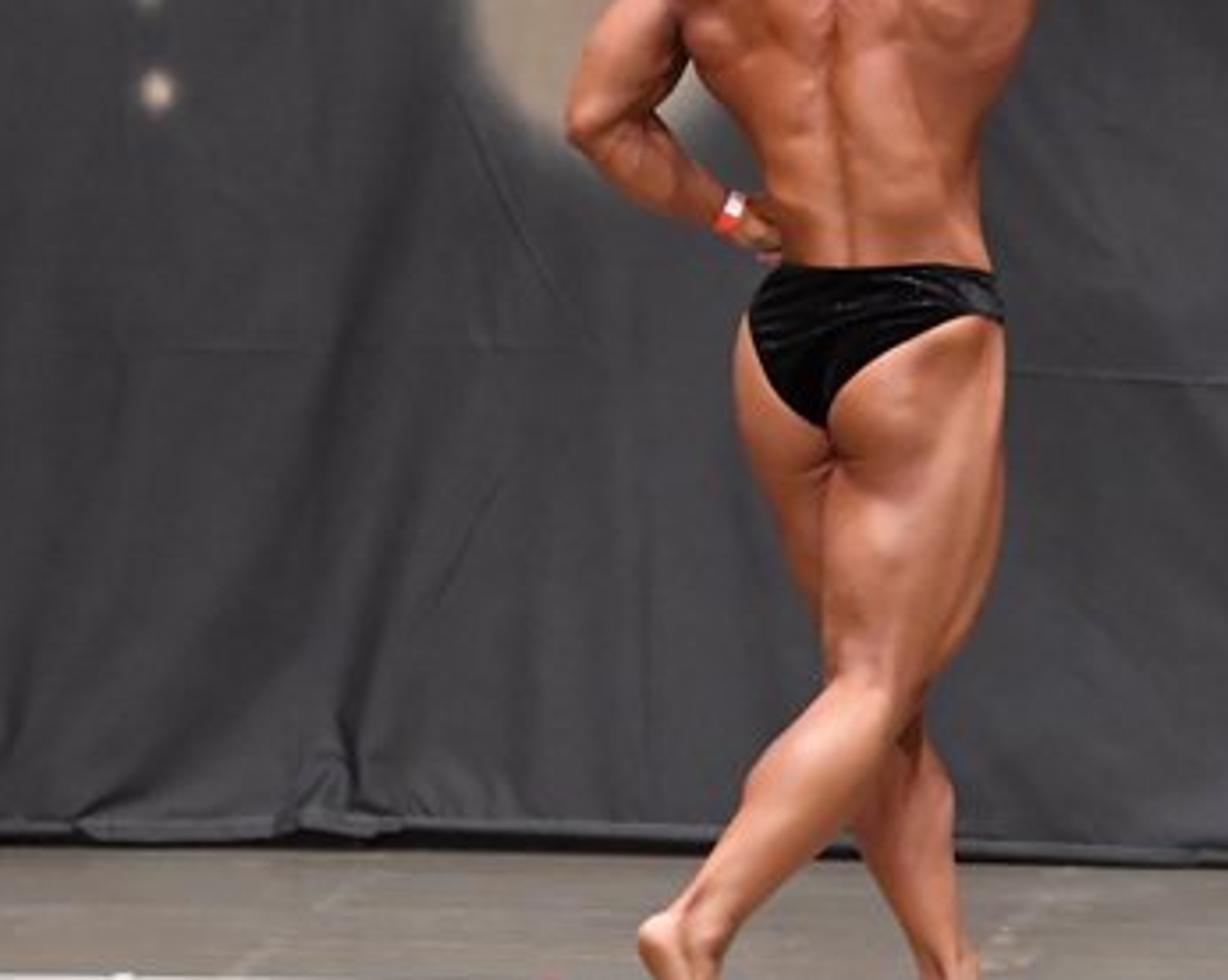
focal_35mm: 425
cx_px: 708
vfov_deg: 3.6
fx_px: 15429
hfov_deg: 4.6
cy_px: 281
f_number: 5.6
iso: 6400
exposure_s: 1/400
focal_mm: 135
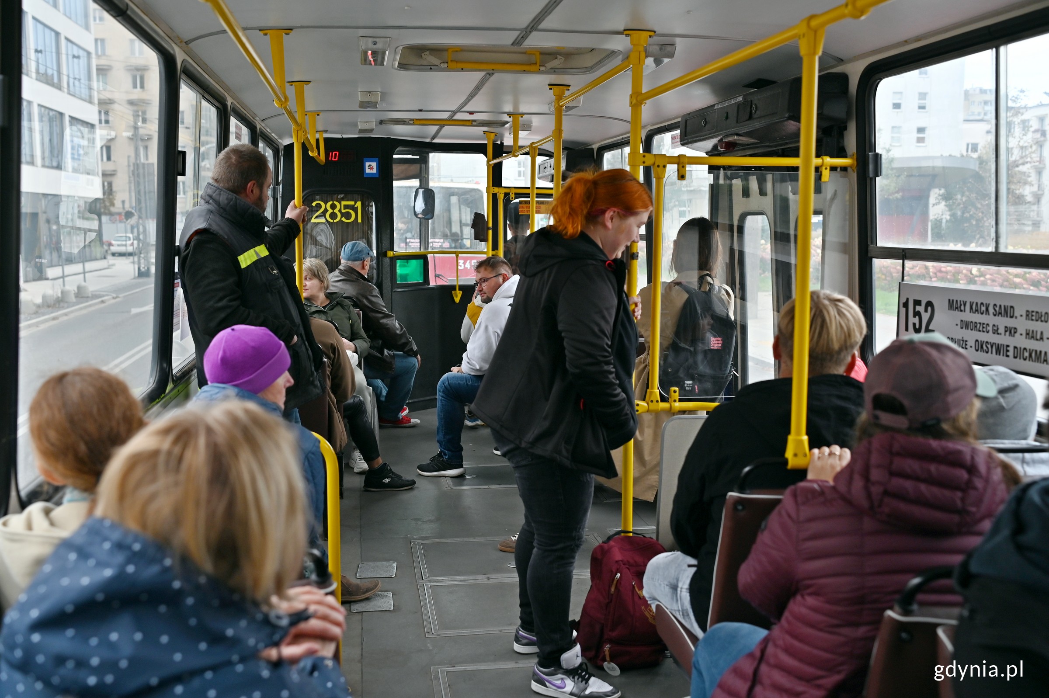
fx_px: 1019
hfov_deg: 54.5
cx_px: 524
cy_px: 349
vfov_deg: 37.8
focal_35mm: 35
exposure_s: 1/200
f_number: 3.5
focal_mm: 35
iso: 320
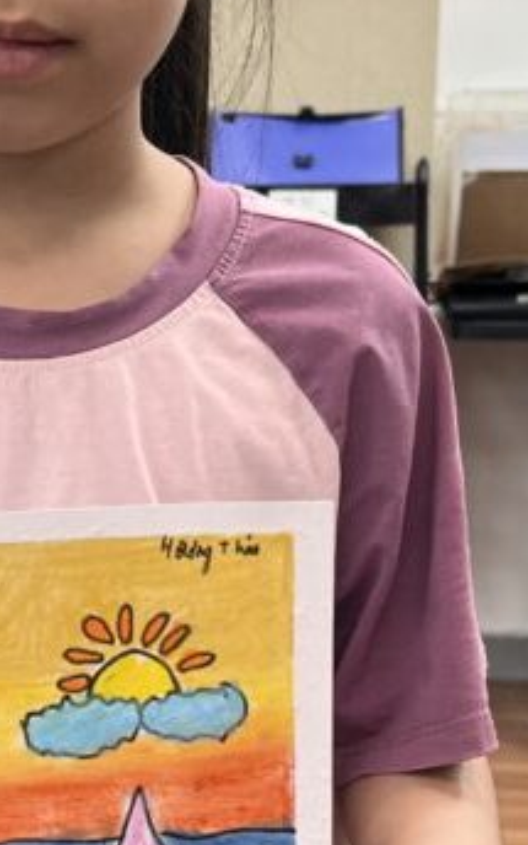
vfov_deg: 25.7
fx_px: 1842
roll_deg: +0.5
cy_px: 572
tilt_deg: -13.1
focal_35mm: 80
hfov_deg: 16.1
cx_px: 44
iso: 100
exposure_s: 1/121
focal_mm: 5.1
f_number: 1.6
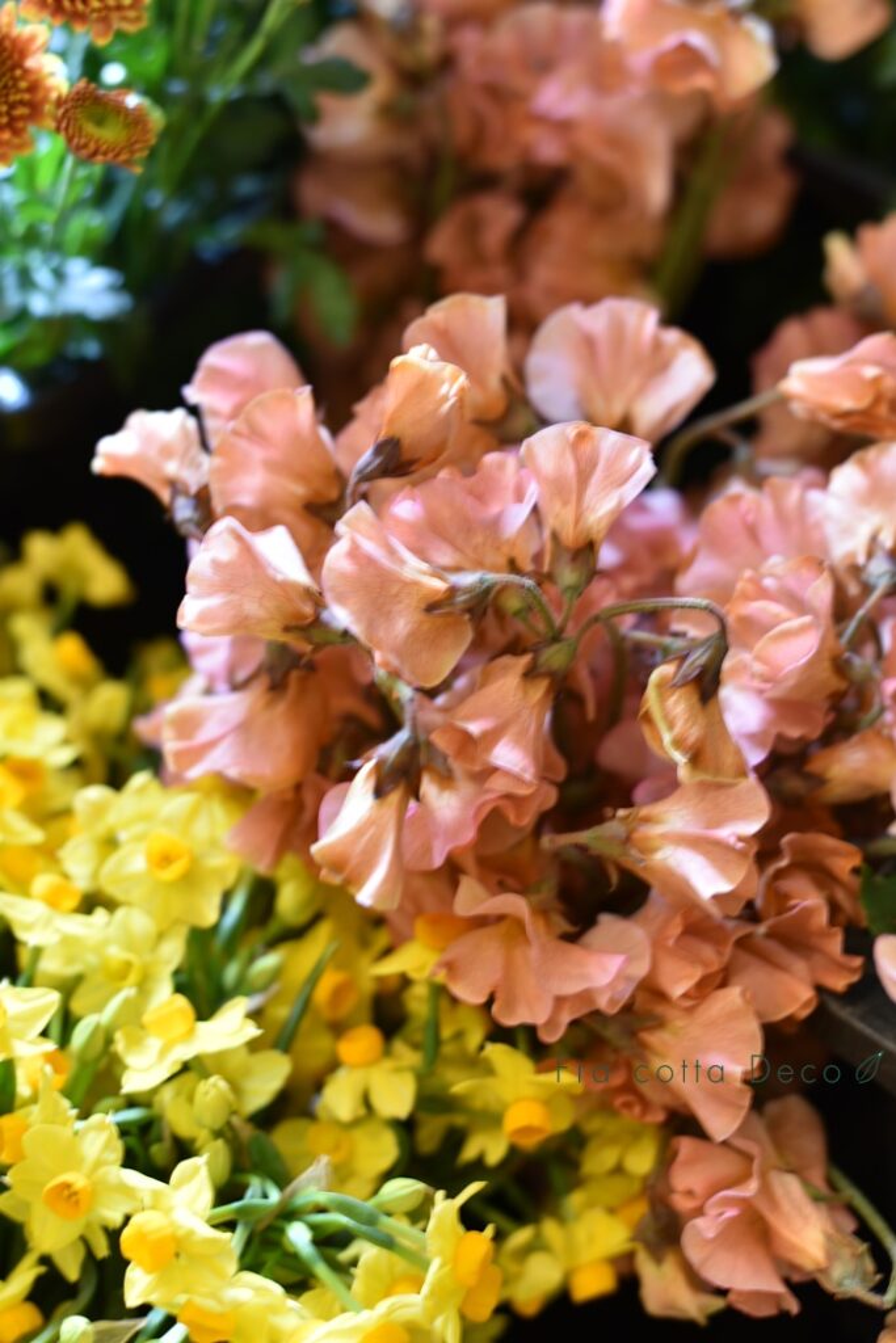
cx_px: 448
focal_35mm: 50
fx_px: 1866
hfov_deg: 27.0
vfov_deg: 39.6
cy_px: 672
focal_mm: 50
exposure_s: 1/8
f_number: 2.8
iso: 250
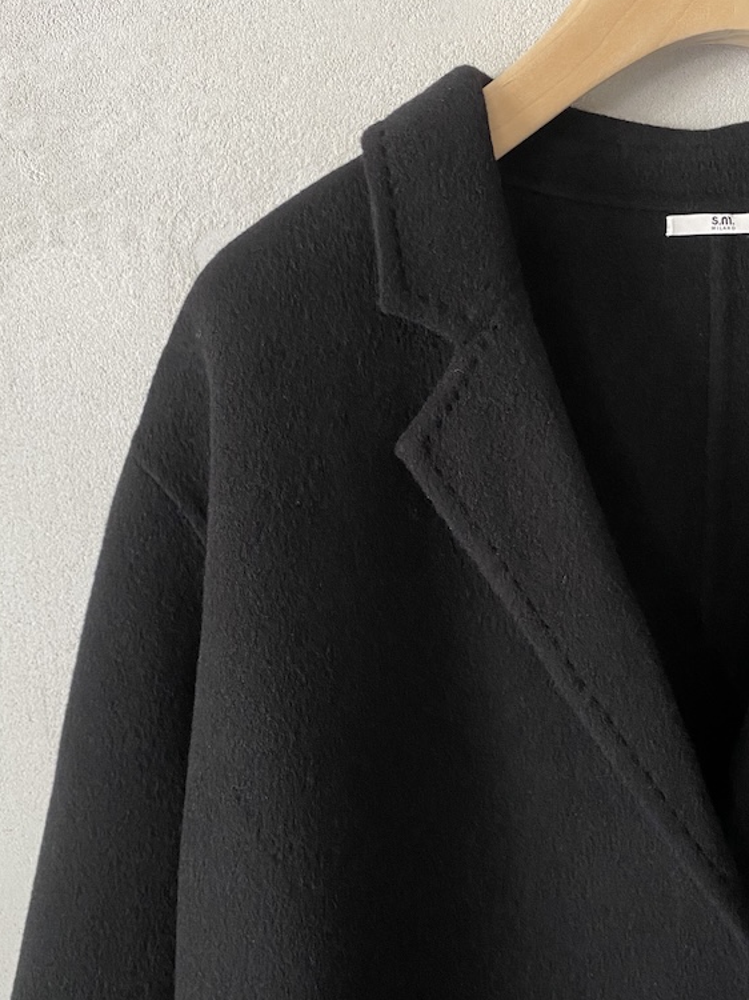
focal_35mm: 37
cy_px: 531
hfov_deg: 38.6
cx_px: 429
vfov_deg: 50.1
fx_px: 1068
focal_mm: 4.25
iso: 160
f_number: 1.8
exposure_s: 1/60
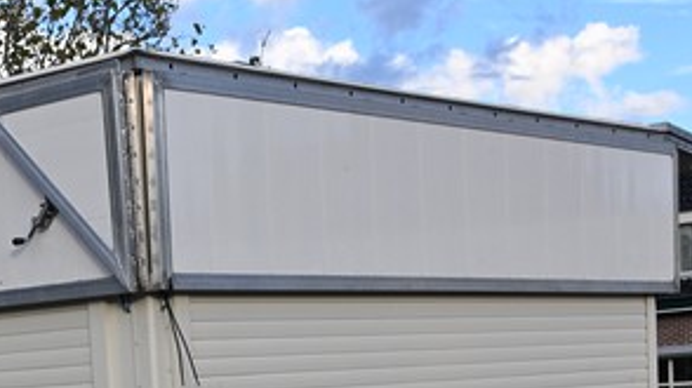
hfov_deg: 22.5
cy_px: 580
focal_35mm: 94
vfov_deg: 12.3
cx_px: 172
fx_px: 1724
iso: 140
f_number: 5.6
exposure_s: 1/250
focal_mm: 22
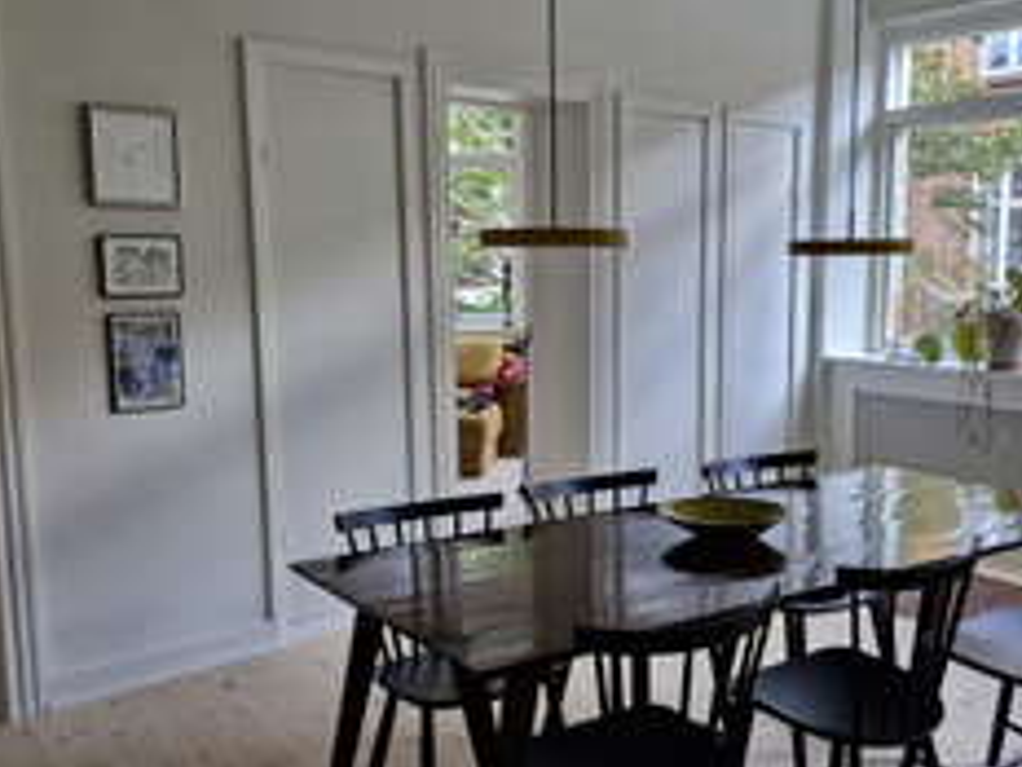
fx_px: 1092
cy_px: 436
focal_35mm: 37
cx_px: 650
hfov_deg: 49.6
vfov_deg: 38.6
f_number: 1.8
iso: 100
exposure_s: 1/180
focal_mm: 5.54
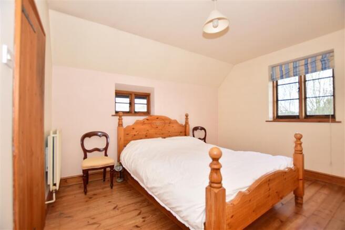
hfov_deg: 100.4
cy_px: 115
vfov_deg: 77.3
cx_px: 172
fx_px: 144
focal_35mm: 15
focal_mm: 10
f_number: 3.5
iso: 400
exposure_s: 1/200
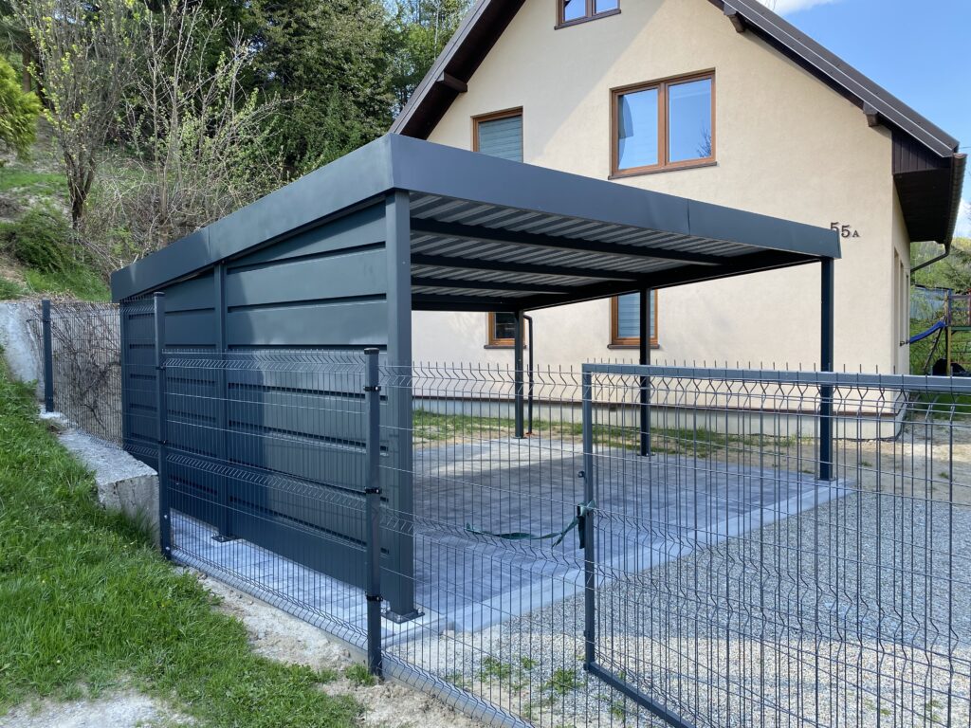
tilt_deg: -1.3
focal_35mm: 26
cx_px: 486
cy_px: 364
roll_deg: +0.3
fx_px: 729
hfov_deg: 67.3
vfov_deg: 53.1
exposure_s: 1/307
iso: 32
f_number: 1.8
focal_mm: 4.25
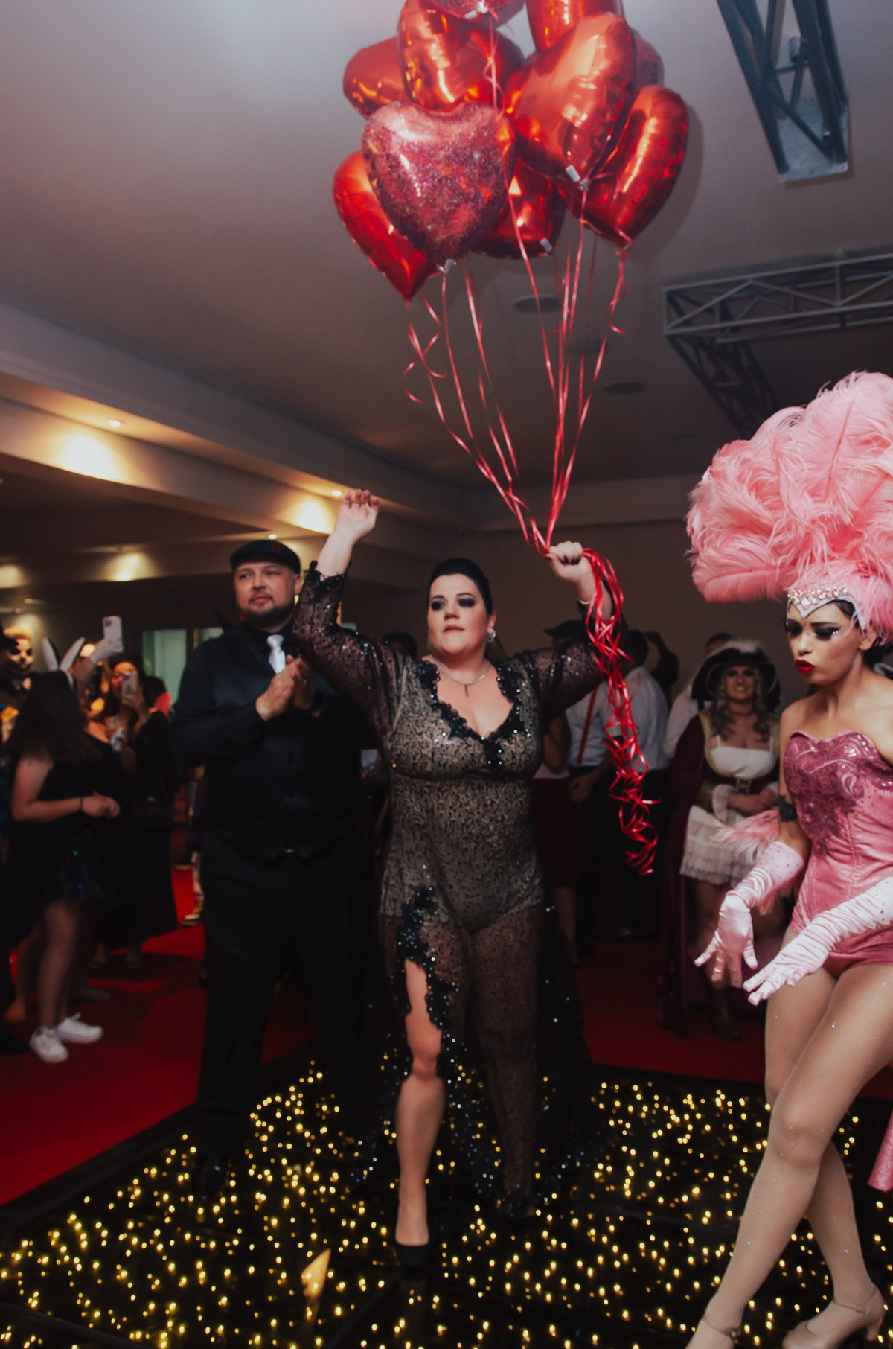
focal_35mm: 27
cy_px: 674
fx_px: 1009
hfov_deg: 47.7
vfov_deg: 67.5
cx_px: 446
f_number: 2.8
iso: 500
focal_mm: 18
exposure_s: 1/60
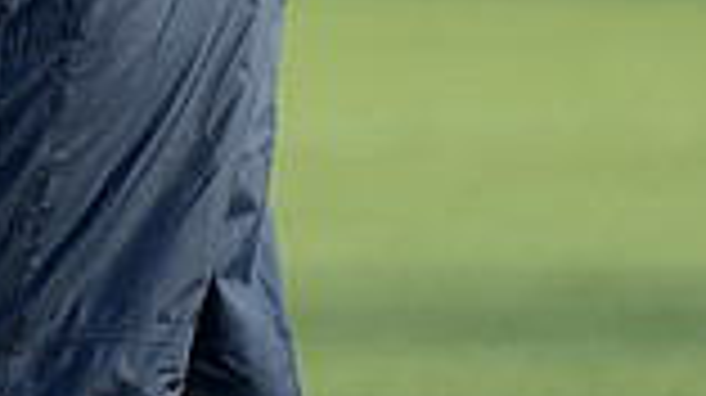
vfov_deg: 1.2
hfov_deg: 2.1
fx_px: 19565
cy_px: -434
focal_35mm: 1046
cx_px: -13
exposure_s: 1/800
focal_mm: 270
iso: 800
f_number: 4
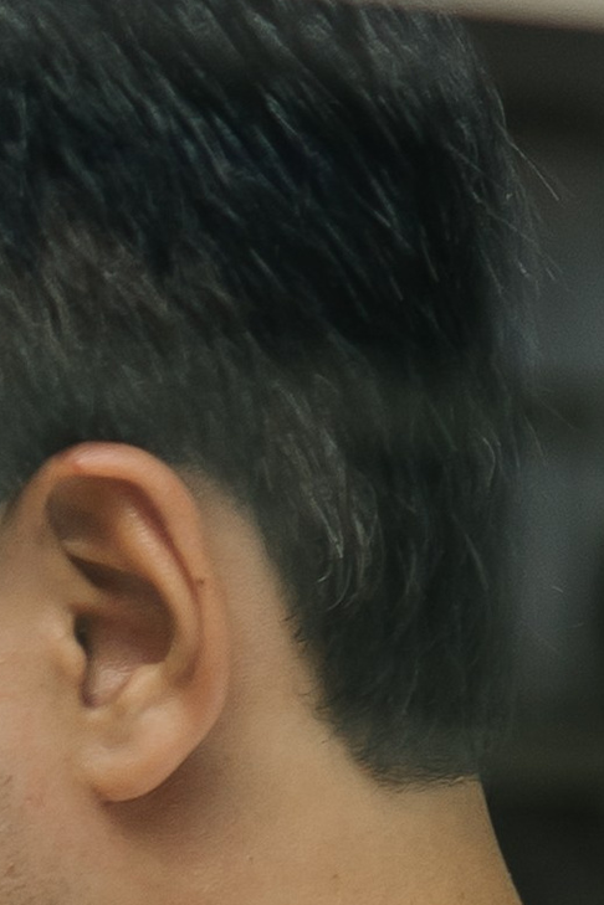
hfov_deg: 5.6
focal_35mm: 237
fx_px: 5964
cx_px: -665
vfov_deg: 8.2
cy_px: 1867
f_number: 2.5
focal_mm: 30
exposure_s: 1/200
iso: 160
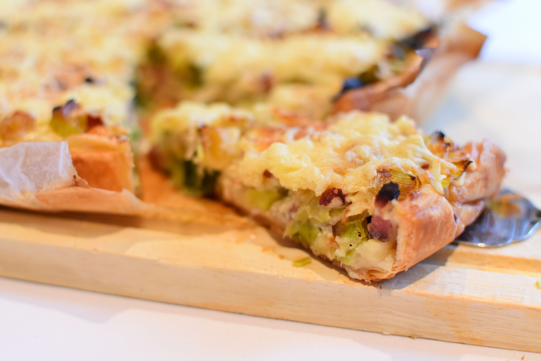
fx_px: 789
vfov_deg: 25.8
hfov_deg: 37.8
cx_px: 270
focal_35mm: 52
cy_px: 180
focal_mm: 35
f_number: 3.2
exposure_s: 1/60
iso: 800
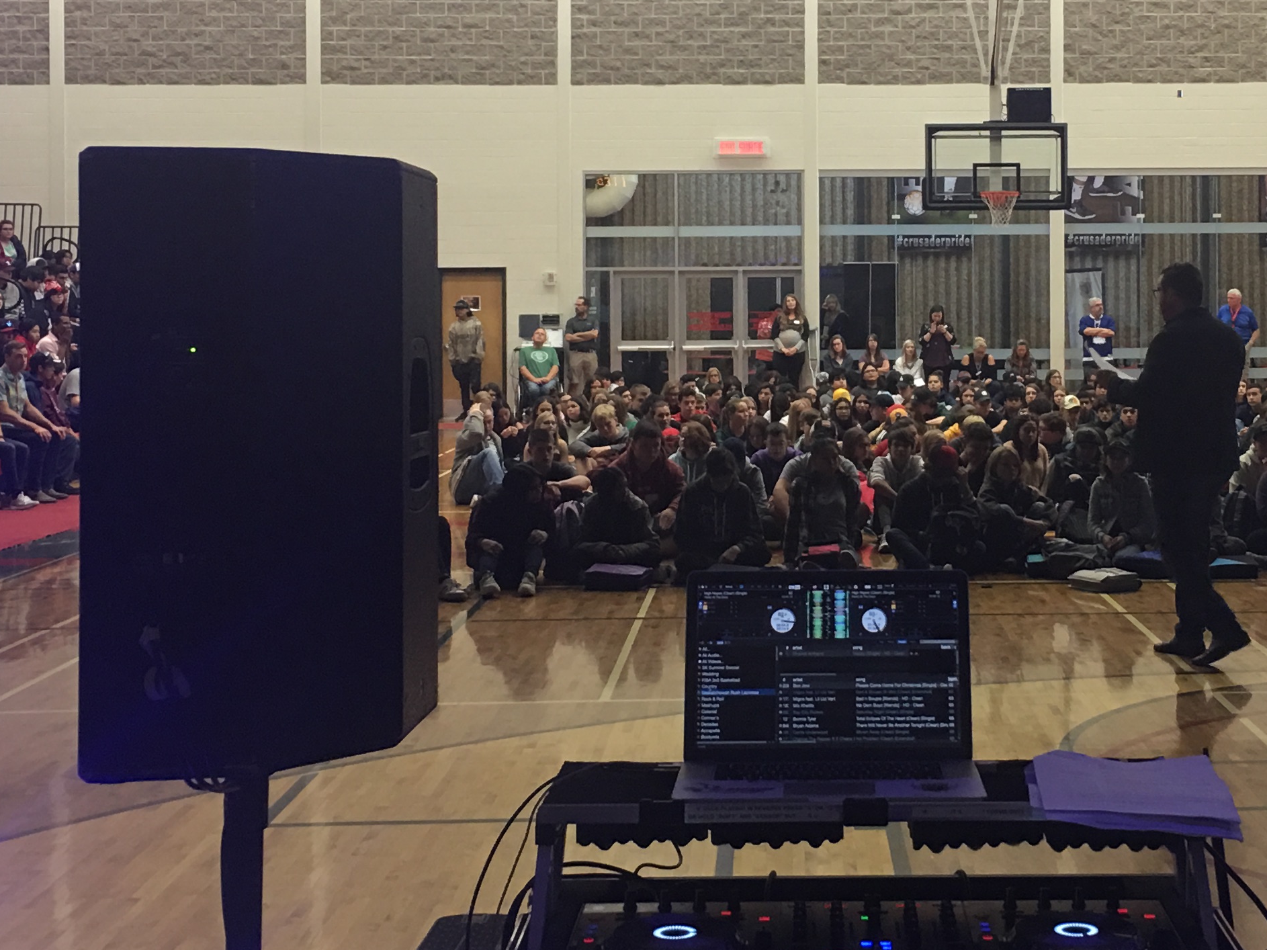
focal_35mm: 62
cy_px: 316
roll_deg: -0.6
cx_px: 896
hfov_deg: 30.8
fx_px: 2269
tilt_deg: -0.1
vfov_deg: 23.5
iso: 50
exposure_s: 1/15
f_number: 2.2
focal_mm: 4.15
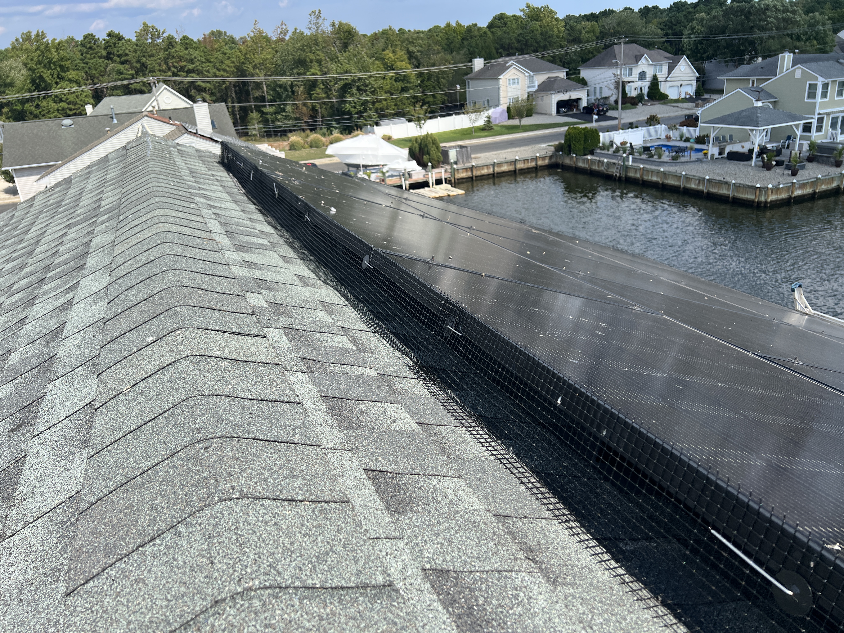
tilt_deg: -22.0
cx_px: 422
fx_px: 634
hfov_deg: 67.3
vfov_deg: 53.1
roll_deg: +4.9
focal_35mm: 26
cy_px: 316
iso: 50
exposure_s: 1/3077
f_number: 1.5
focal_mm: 5.7
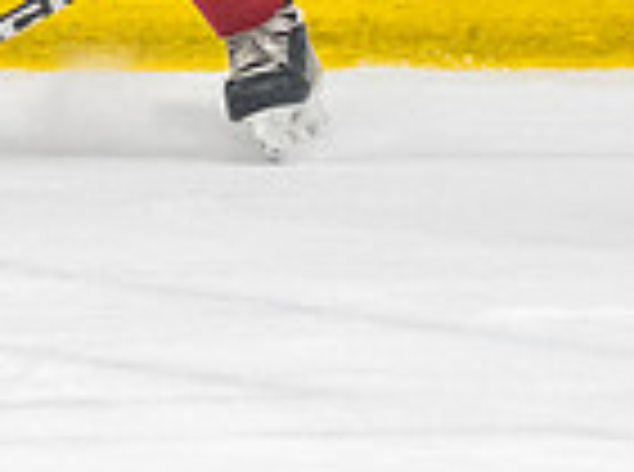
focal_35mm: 1138
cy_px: -33
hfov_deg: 1.7
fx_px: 20790
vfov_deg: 1.3
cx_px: 38
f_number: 2.8
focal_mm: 122
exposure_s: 1/800
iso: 4000
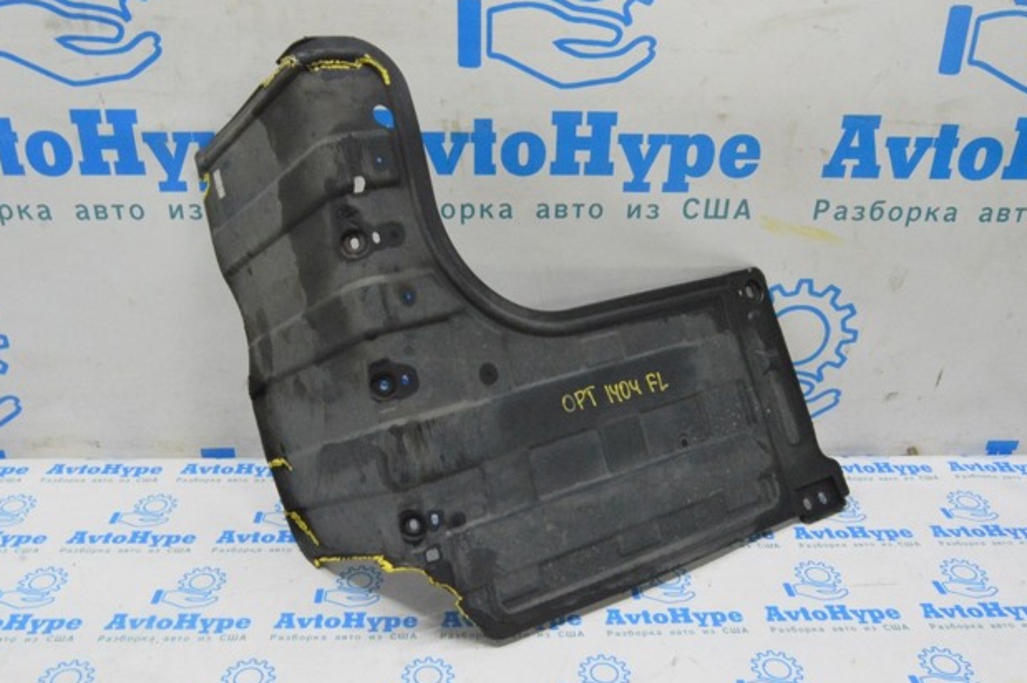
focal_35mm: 31
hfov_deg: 60.3
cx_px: 508
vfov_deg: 42.3
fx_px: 884
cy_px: 339
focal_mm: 20
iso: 6400
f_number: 20
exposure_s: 1/20
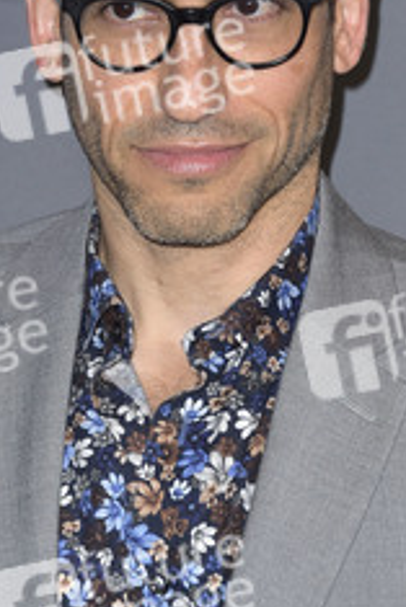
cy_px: 209
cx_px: 198
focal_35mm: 306
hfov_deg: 4.5
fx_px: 5168
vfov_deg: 6.7
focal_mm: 180
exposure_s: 1/250
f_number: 6.3
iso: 400
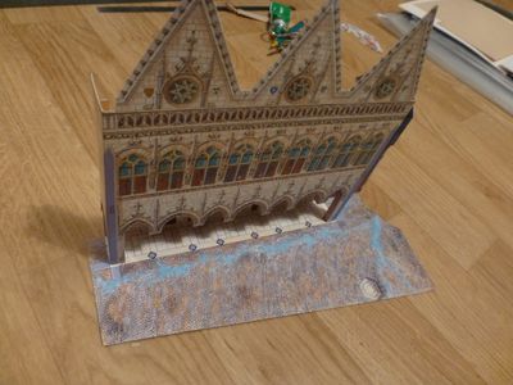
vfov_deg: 56.8
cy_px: 192
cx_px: 256
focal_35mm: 24
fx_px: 356
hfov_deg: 71.6
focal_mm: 4.3
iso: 500
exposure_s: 1/4
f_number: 3.3
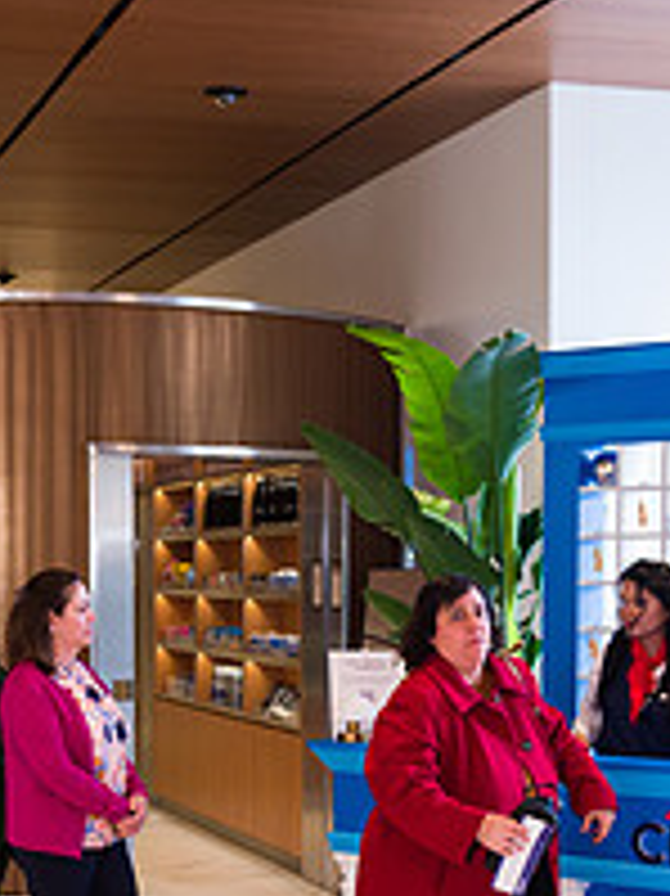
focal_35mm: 73
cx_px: 130
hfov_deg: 19.9
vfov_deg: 26.5
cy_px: 626
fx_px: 1886
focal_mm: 26
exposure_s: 1/400
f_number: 3.2
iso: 1250
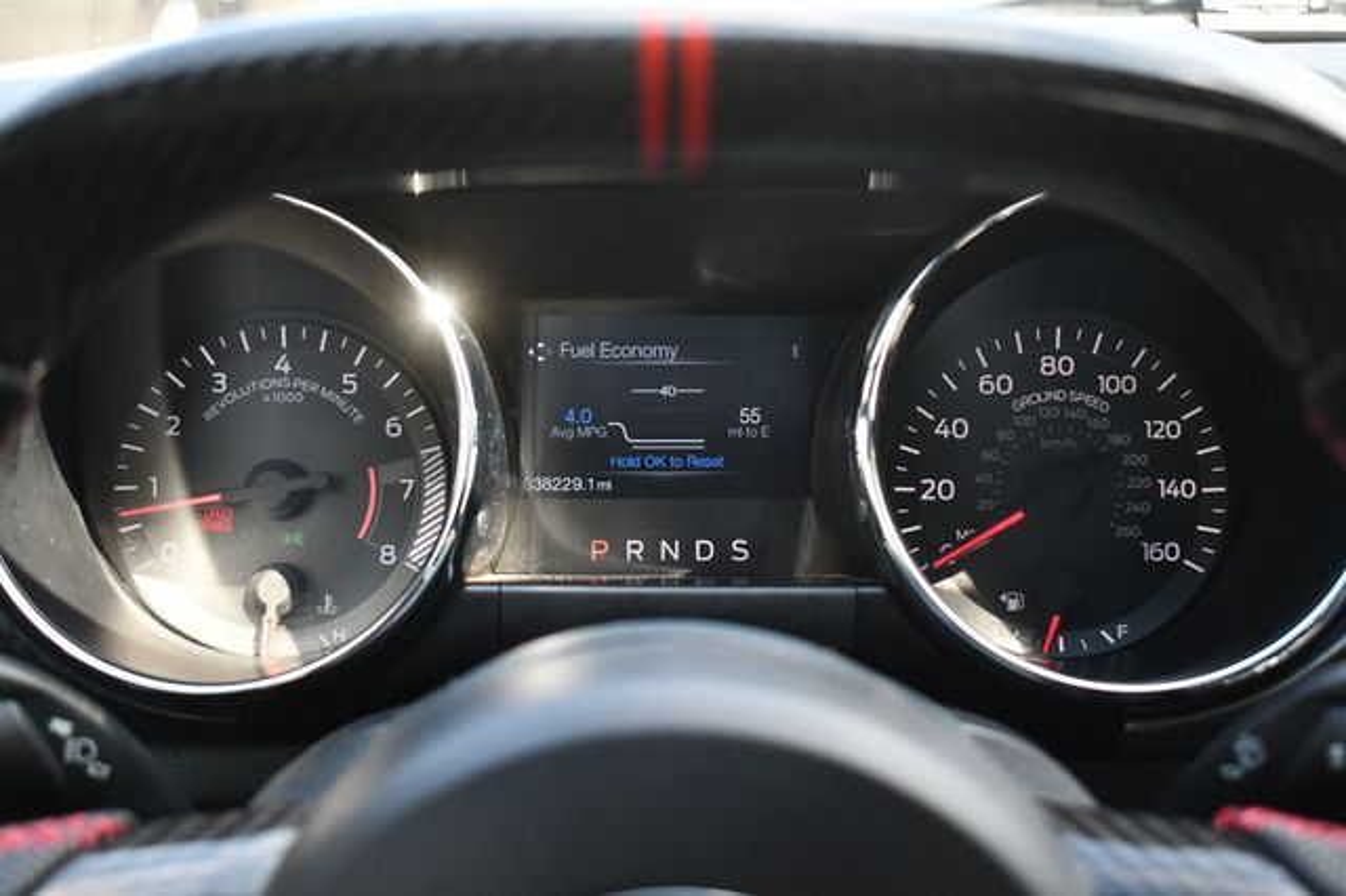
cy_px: 448
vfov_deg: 28.0
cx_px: 673
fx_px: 1794
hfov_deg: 41.1
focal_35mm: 48
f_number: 4.5
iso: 720
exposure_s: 1/250
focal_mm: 32
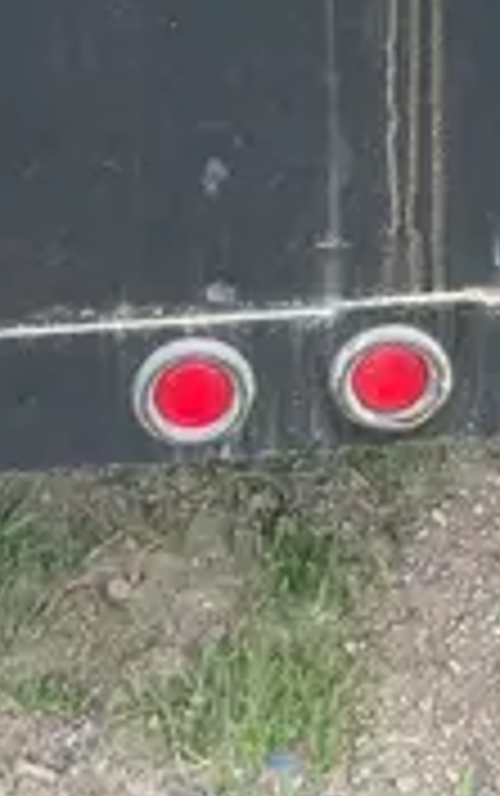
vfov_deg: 14.8
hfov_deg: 11.5
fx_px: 2479
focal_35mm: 114
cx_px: 320
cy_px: -821
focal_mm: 4.2
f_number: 1.6
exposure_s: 1/578
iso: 32
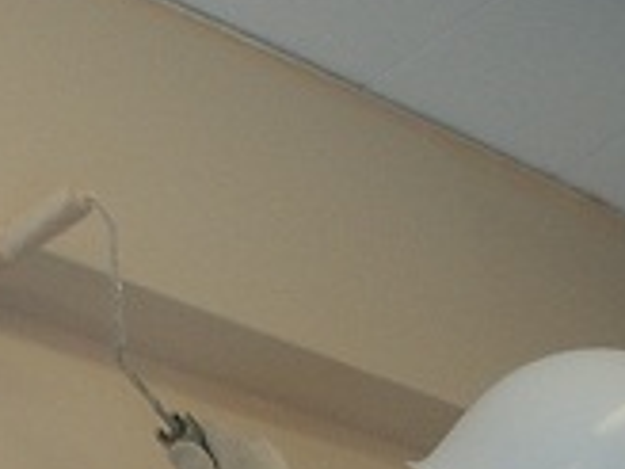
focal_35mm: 142
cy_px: 622
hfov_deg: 13.8
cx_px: 76
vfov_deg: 10.2
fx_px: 2564
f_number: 2.6
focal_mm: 5.8
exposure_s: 1/100
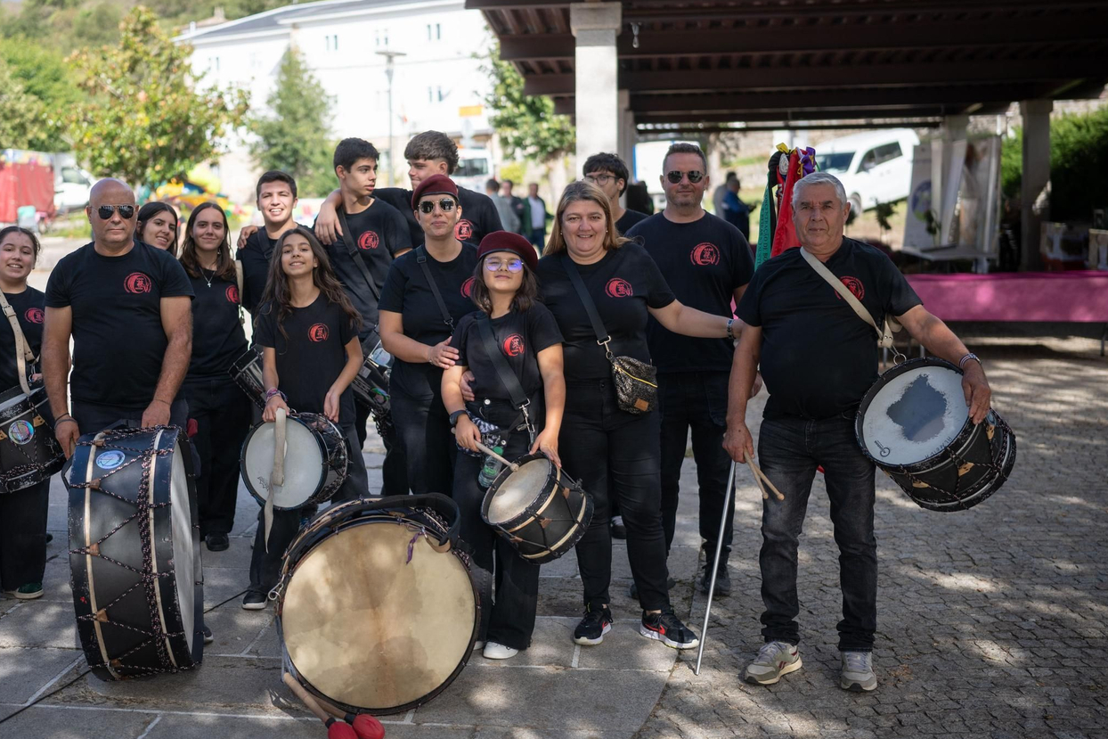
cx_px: 424
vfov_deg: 29.8
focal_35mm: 45
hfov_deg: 43.3
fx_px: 1385
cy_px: 333
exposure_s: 1/3200
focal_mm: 35
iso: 100
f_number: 1.4
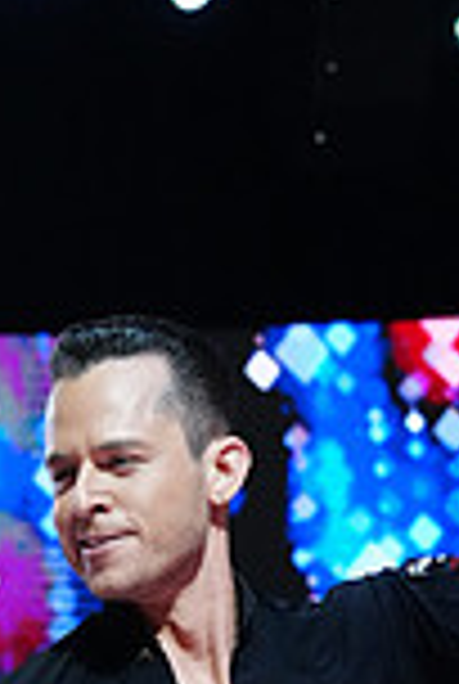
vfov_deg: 6.7
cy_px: 1174
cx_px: -11
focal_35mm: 301
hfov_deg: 4.6
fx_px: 5730
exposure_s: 1/400
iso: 6400
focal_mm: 79
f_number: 5.6
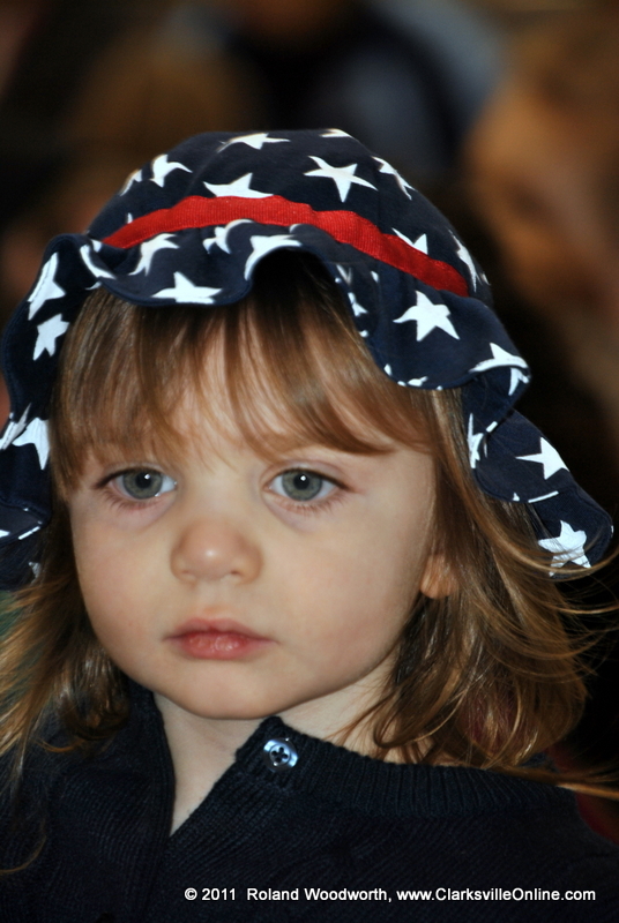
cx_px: 310
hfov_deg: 5.3
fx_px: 6746
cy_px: 462
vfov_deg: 7.8
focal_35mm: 262
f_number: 5.3
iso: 200
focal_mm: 175
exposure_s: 1/60
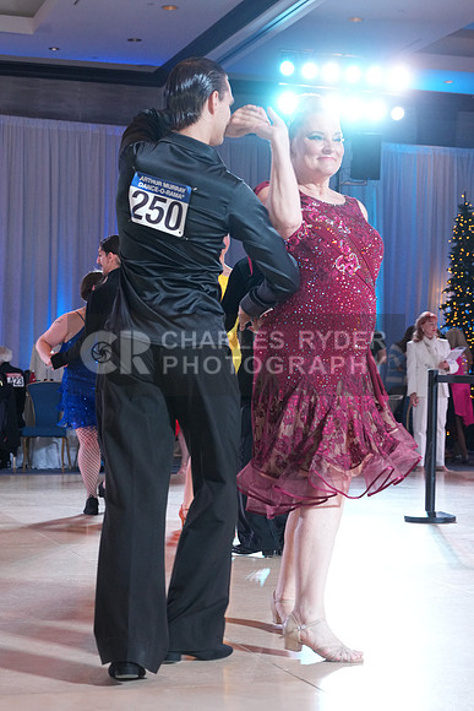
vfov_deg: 28.8
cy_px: 356
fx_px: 1382
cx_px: 237
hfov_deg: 19.5
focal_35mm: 70
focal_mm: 70
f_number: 6.3
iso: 2500
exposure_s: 1/250
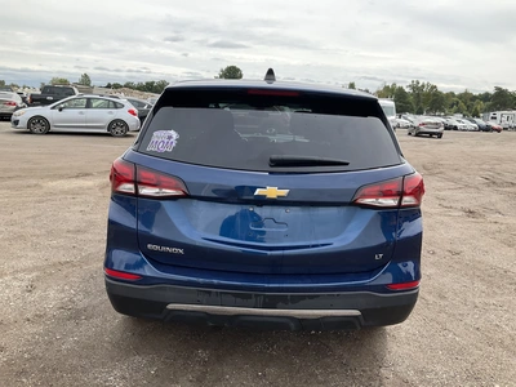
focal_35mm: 29
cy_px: 194
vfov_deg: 48.2
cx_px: 258
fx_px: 432
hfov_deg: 61.7
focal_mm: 3
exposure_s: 1/1195
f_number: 1.8
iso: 25
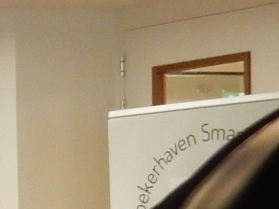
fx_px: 2063
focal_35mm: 256
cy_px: 396
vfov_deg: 5.7
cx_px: -651
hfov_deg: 6.8
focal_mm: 6.4
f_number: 4
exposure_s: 1/30
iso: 400
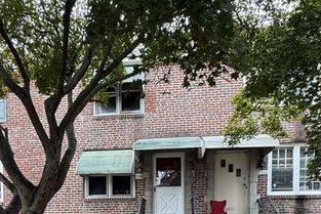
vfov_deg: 35.9
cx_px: 144
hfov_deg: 60.1
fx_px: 277
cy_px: 237
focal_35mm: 31
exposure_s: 1/99
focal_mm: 2.22
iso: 160
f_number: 2.2
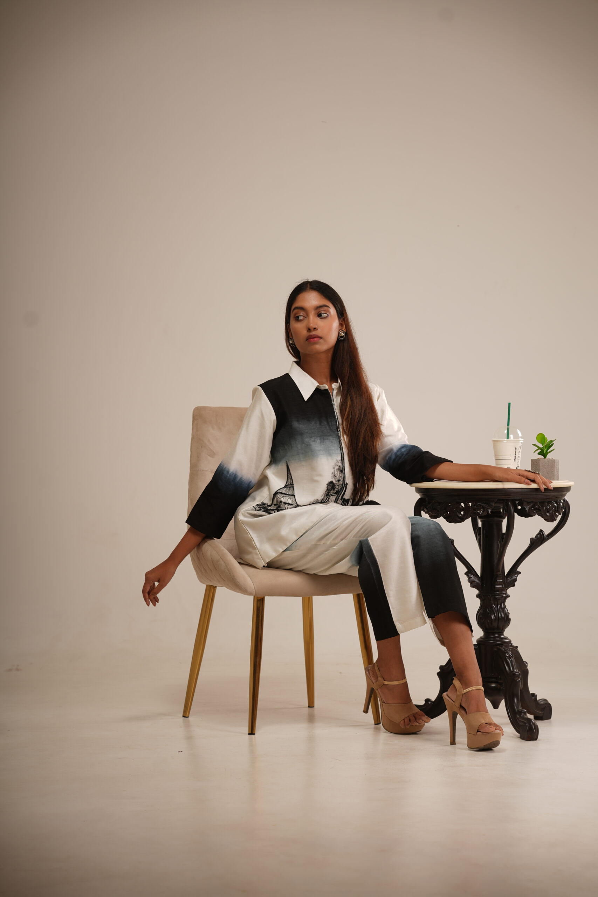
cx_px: 299
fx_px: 2117
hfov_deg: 16.1
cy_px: 448
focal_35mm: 85
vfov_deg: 23.9
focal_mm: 85
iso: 50
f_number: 4.5
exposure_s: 1/160
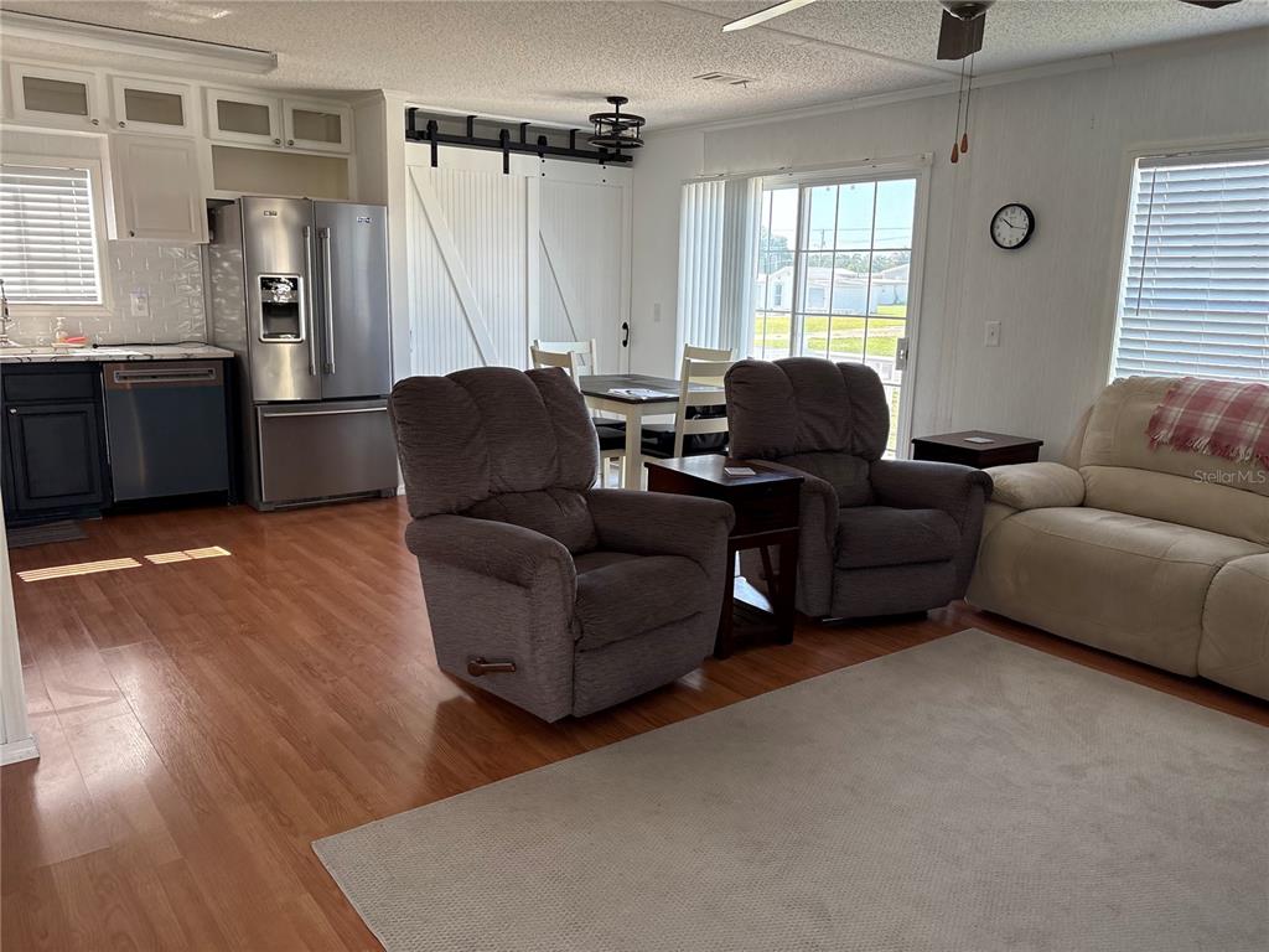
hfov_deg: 67.3
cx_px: 634
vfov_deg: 53.1
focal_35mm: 26
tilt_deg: -11.8
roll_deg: -0.9
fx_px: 953
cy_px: 476
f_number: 1.6
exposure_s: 1/171
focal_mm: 5.96
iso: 125
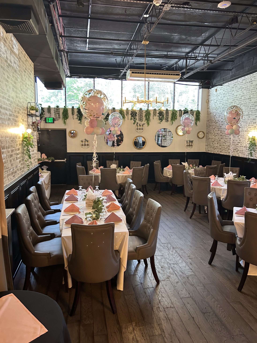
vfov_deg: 67.3
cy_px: 172
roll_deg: -0.9
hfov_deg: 53.1
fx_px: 257
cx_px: 128
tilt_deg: -6.8
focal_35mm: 26
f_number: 1.5
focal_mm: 5.7
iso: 200
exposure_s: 1/60
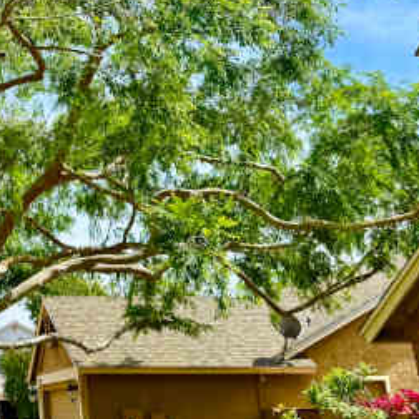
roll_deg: +0.4
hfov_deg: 26.3
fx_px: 808
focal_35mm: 59
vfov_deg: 28.5
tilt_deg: +20.6
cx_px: -65
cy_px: 94
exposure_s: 1/3802
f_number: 1.78
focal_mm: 6.76
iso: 80
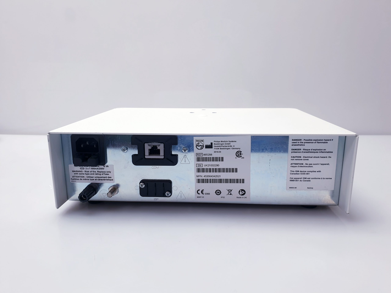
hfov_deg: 67.3
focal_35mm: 26
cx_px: 196
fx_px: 294
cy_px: 146
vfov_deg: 53.1
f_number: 2.4
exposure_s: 1/50
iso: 50
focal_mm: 4.3
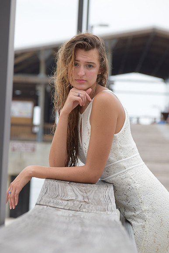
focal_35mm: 188
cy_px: 126
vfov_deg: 11.0
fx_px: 1319
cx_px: 84
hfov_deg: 7.3
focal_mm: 125
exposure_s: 1/200
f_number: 6.3
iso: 200
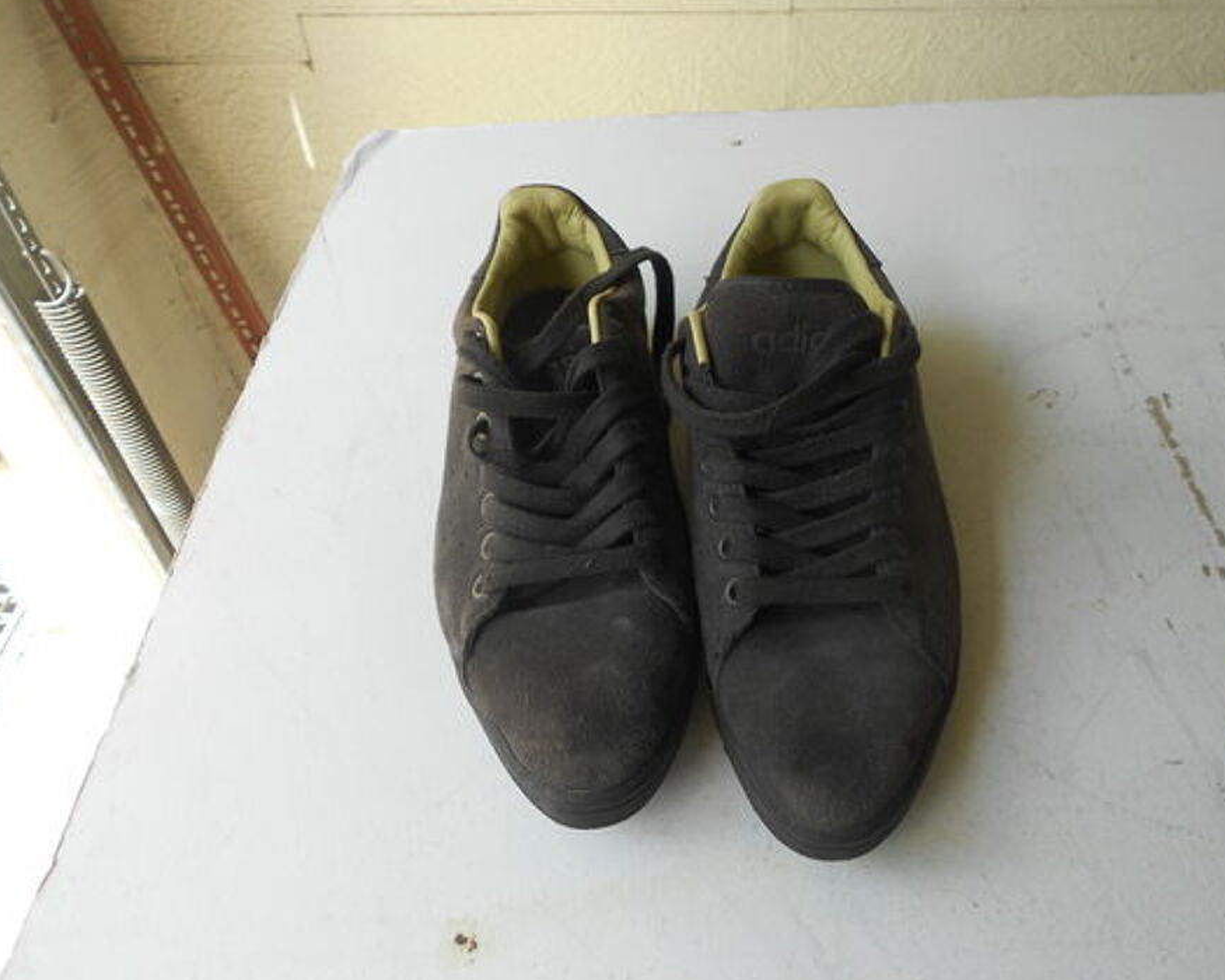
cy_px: 505
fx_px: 1051
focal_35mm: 29
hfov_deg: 60.2
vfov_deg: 50.0
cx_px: 692
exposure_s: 1/160
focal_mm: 4.6
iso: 80
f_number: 3.2
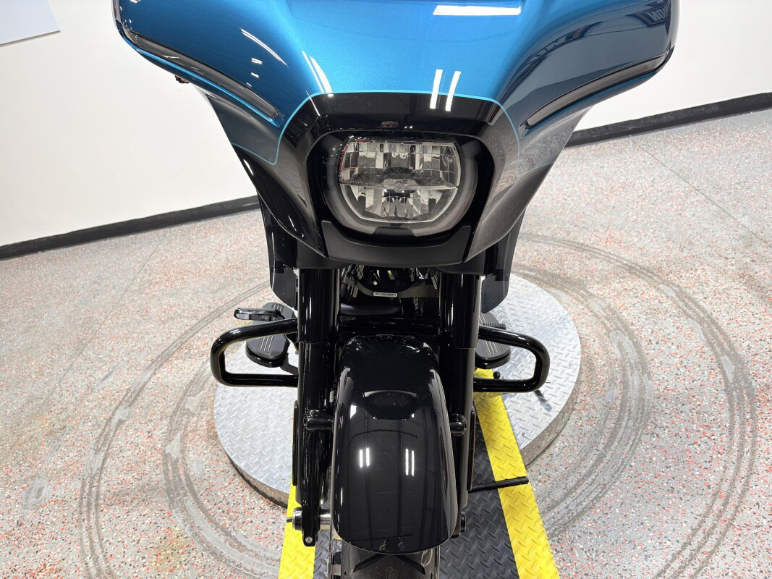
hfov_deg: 67.3
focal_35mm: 26
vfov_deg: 53.1
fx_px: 580
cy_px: 290
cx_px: 386
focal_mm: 5.96
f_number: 1.6
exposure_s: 1/120
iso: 64
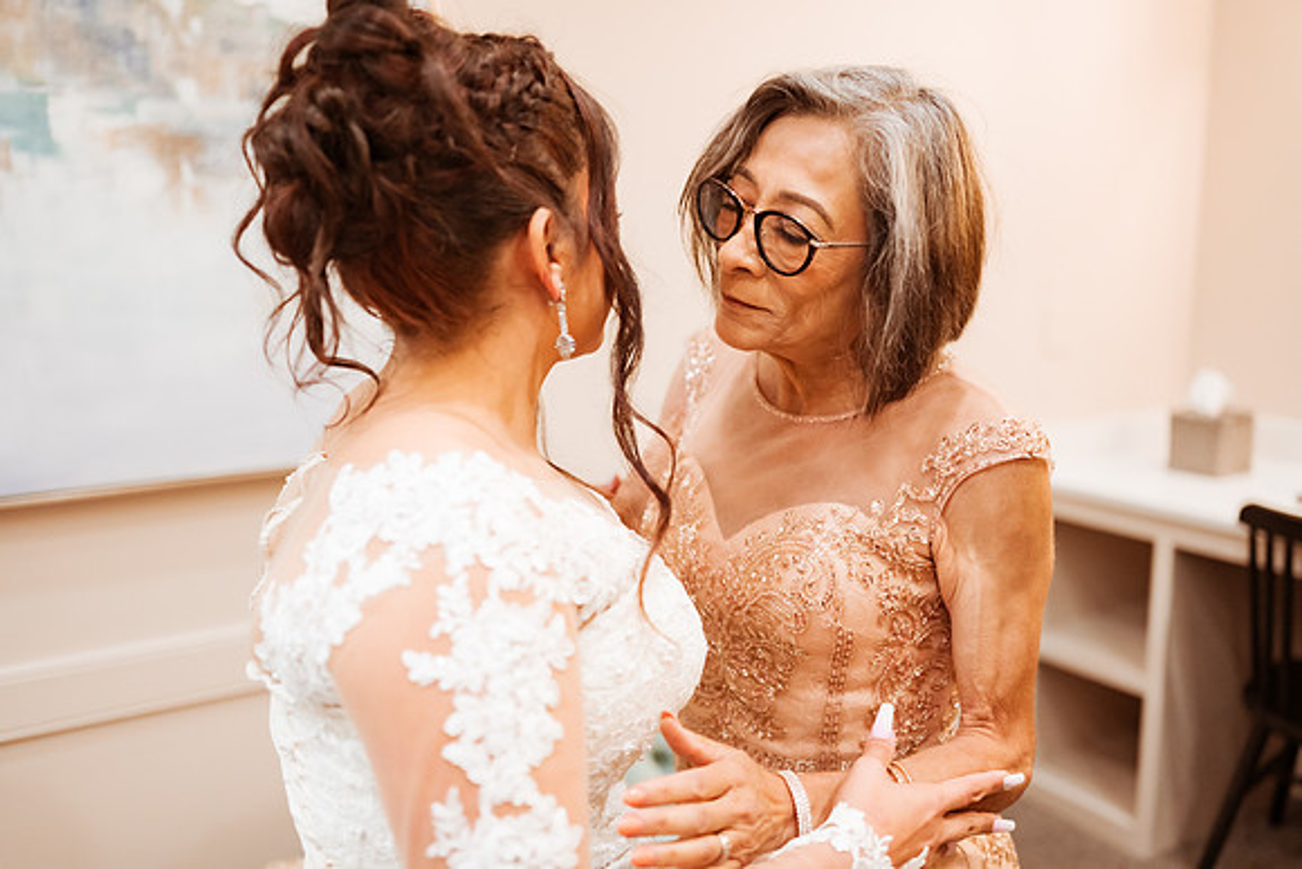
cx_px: 651
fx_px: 1266
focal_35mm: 35
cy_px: 434
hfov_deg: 54.4
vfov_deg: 37.9
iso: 1250
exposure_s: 1/500
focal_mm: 35
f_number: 1.8
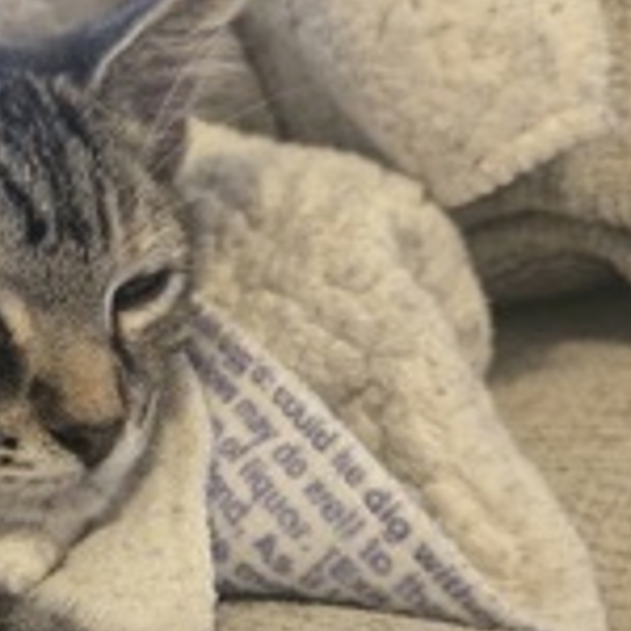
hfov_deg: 29.1
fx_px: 1176
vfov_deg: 29.8
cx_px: 95
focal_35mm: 57
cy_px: 433
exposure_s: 1/120
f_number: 1.8
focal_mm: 5.4
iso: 1000
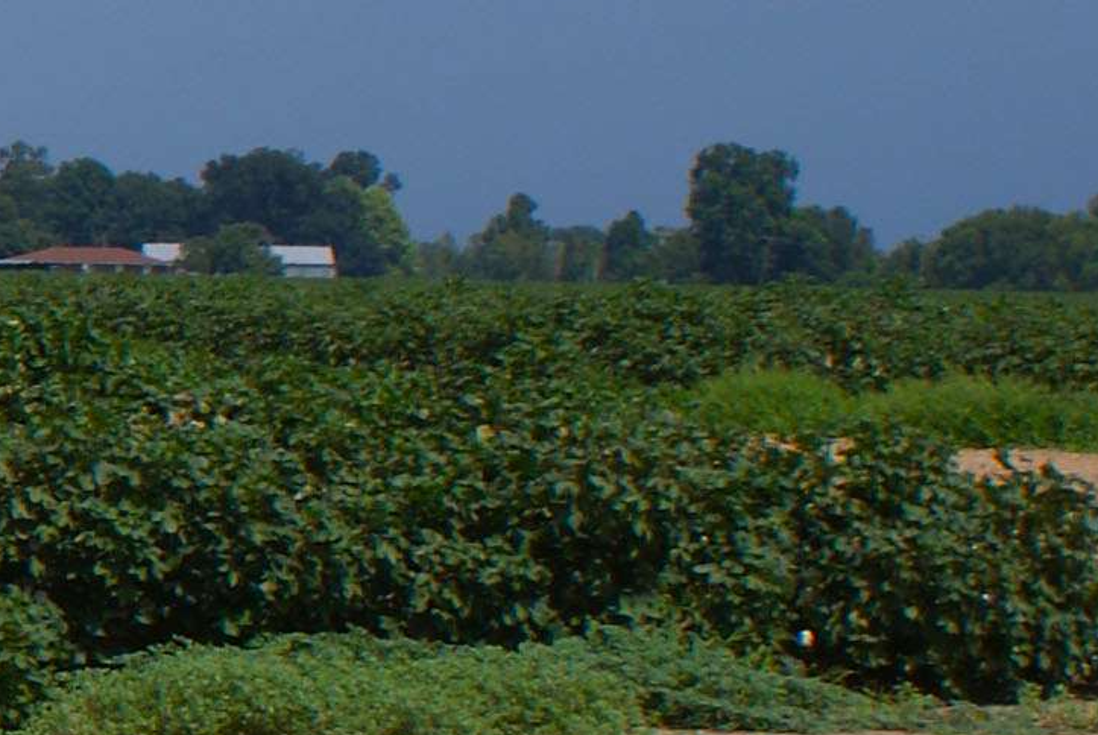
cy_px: 802
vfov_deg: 6.6
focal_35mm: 209
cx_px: -1584
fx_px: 6382
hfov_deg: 8.9
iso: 100
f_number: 6.3
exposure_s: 1/640
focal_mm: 26
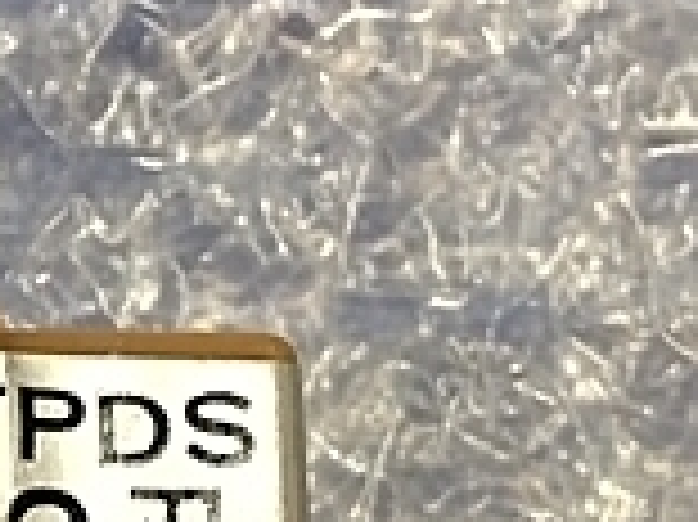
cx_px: -437
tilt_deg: -80.9
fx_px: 2418
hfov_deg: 14.9
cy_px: 346
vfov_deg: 12.3
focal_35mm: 120
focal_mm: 4.15
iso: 50
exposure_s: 1/30
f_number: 2.2
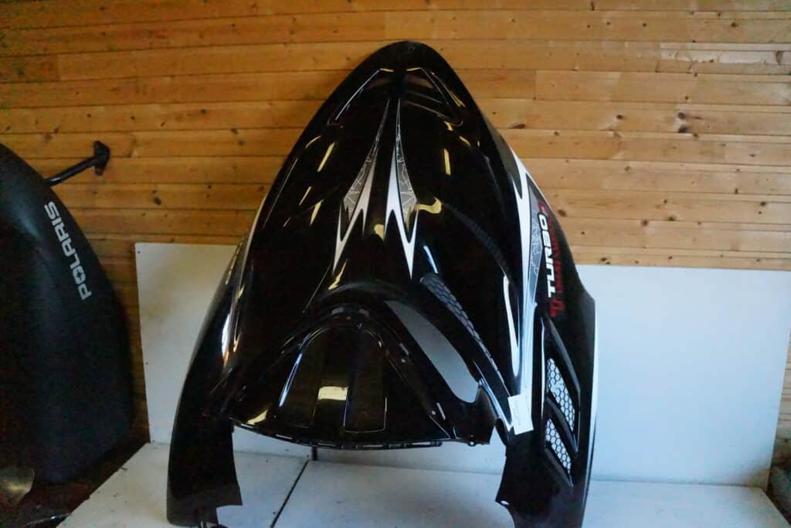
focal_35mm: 27
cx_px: 396
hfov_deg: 67.4
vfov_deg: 47.9
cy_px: 264
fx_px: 593
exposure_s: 1/1600
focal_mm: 18
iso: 16000
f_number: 3.5
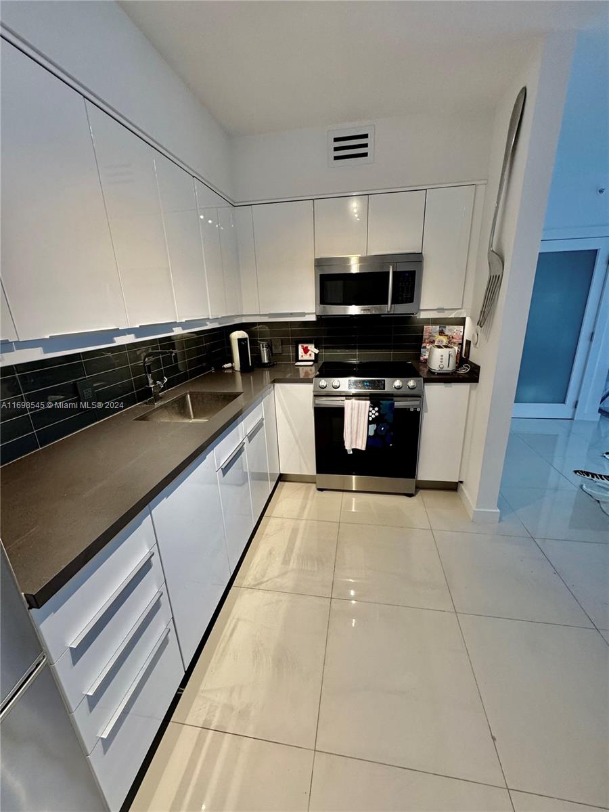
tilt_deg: -17.0
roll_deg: +3.1
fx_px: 328
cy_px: 406
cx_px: 304
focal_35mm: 14
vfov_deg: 102.1
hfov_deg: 85.7
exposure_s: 1/120
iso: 250
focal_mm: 2.22
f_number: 2.2
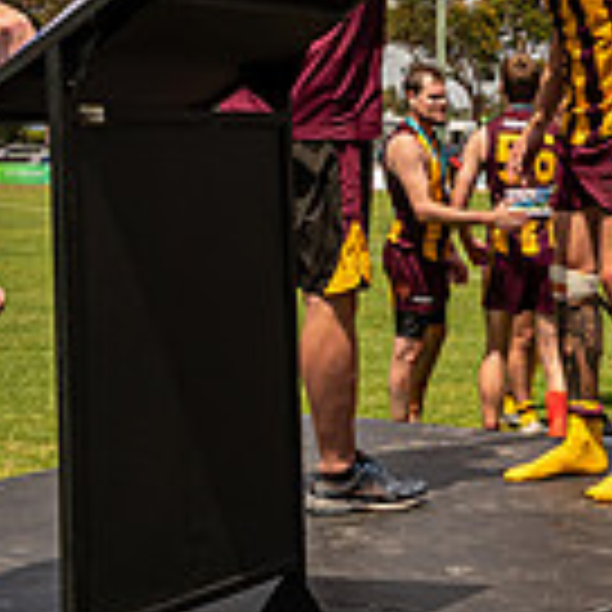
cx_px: 626
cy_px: 61
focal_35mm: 87
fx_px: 1740
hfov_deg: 19.3
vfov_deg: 19.6
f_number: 8
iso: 200
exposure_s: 1/800
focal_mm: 16
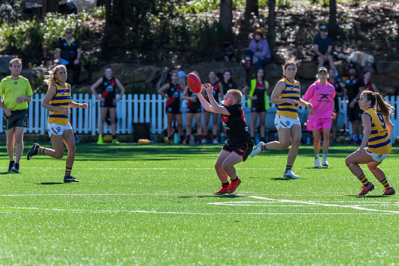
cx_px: 237
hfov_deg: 4.1
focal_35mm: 506
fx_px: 5611
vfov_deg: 2.7
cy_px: 122
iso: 800
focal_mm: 420
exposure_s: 1/2000
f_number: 7.1
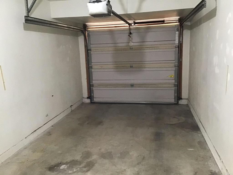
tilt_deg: -10.8
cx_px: 116
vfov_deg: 45.4
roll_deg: +2.5
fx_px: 209
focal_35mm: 31
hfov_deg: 58.4
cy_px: 88
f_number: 2.4
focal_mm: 3.3
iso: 200
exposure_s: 1/20
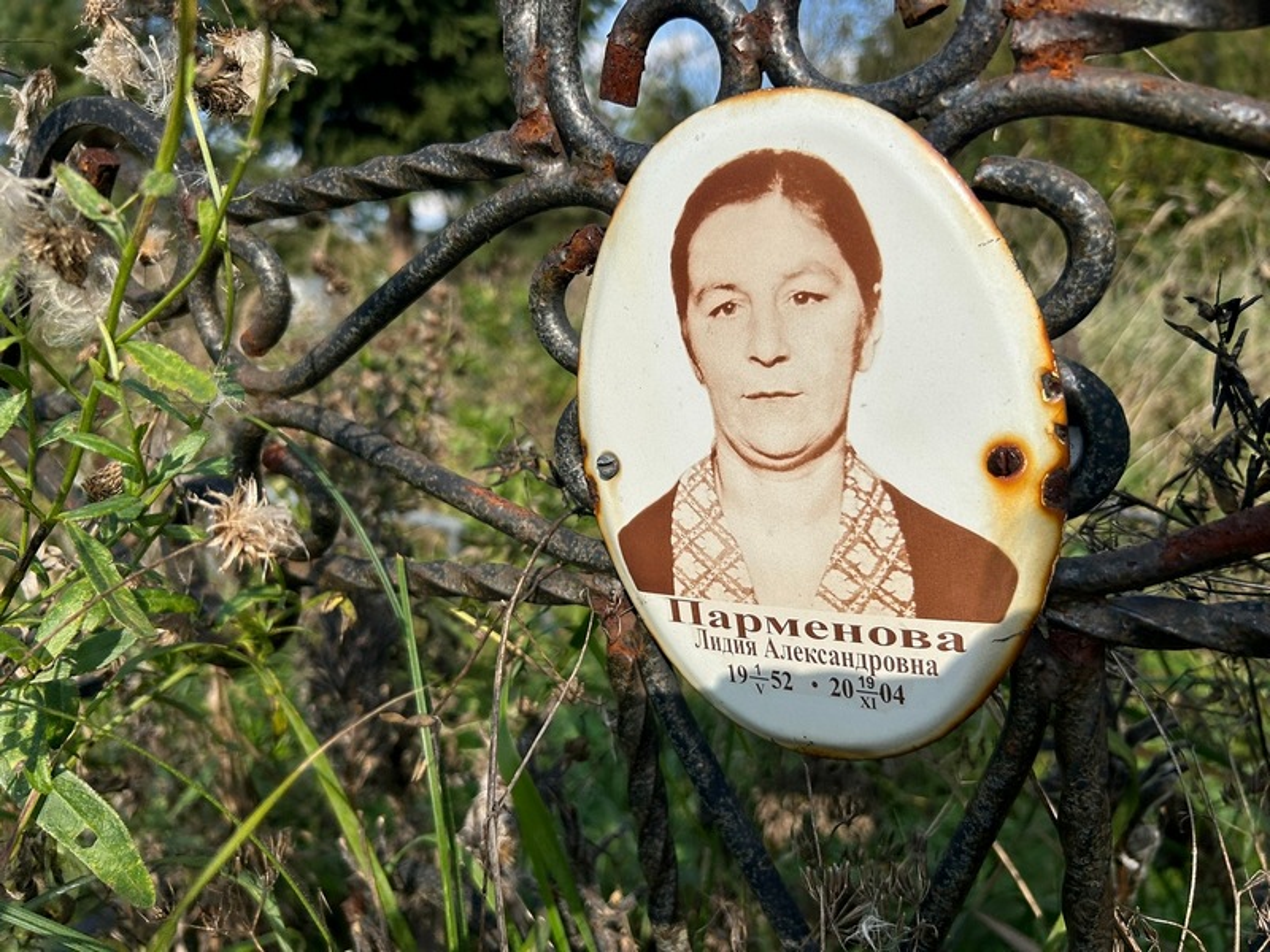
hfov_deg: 67.3
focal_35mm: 26
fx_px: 954
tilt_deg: -11.1
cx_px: 635
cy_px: 476
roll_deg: +4.9
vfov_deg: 53.1
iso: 50
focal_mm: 5.7
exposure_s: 1/6211
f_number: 1.5
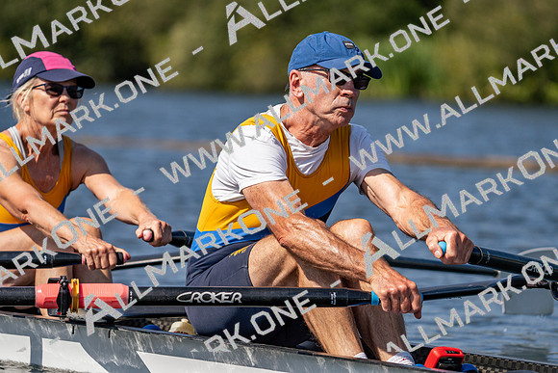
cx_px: 279
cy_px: 186
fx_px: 4651
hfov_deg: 6.9
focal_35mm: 300
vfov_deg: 4.6
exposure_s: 1/2000
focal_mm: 300
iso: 200
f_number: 5.6
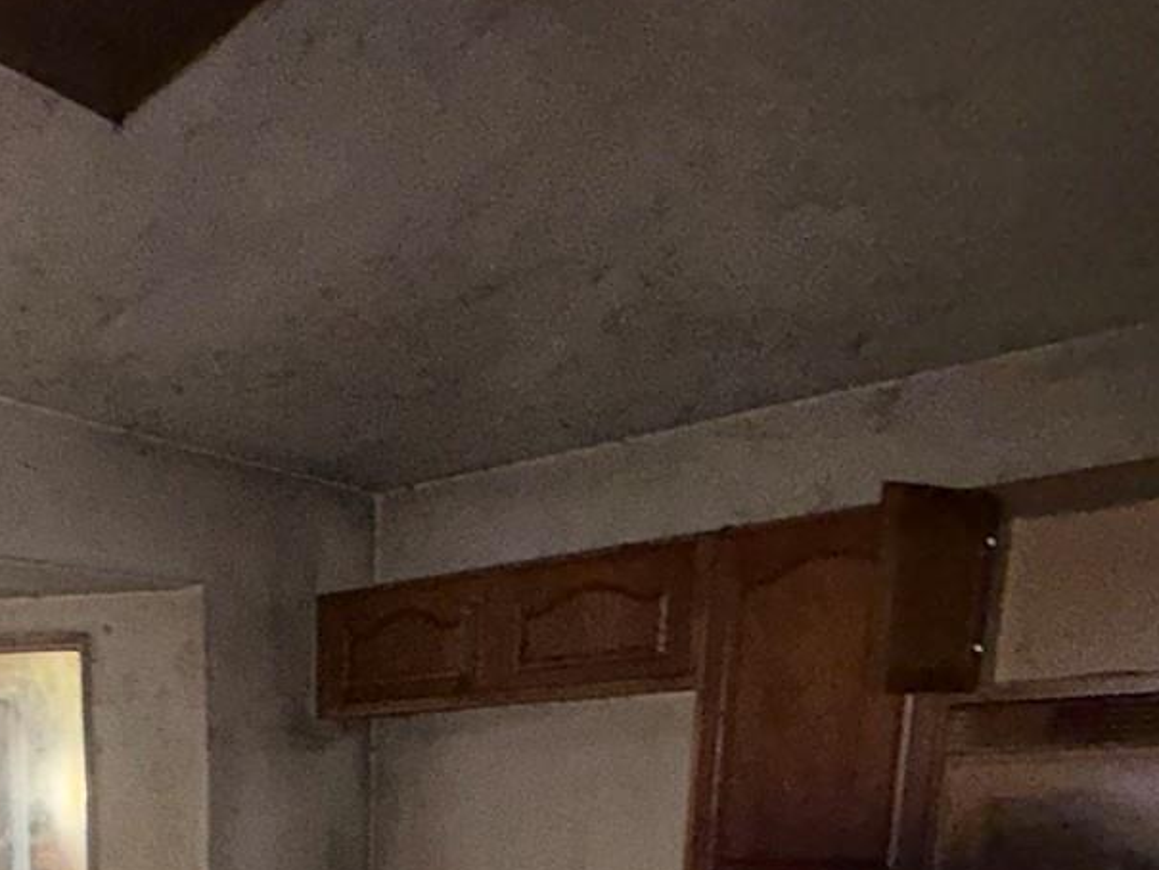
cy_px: 1065
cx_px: 61
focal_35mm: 37
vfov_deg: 31.7
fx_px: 1239
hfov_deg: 44.4
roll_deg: +0.6
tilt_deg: -10.6
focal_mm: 2.22
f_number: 2.2
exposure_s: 1/60
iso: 250
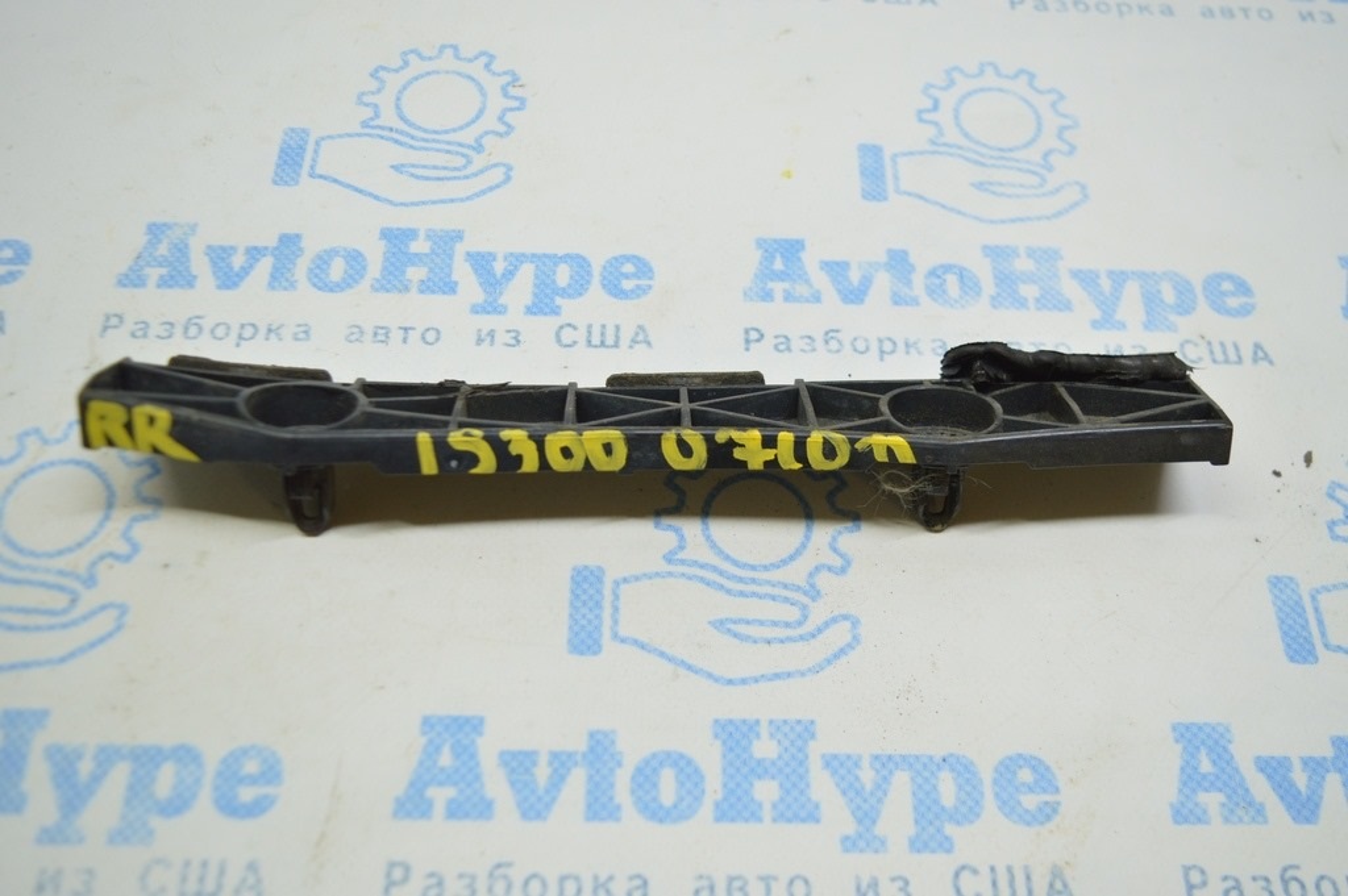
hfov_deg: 55.1
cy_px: 448
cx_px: 674
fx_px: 1291
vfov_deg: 38.3
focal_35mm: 34
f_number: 3.8
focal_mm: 23
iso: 400
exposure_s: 1/60
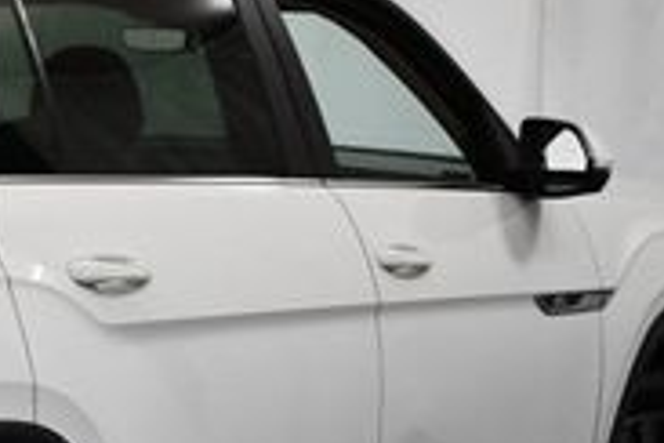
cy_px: 399
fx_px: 2324
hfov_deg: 15.5
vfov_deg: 10.8
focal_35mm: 126
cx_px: -192
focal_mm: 18
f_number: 3.5
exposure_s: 1/250
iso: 800
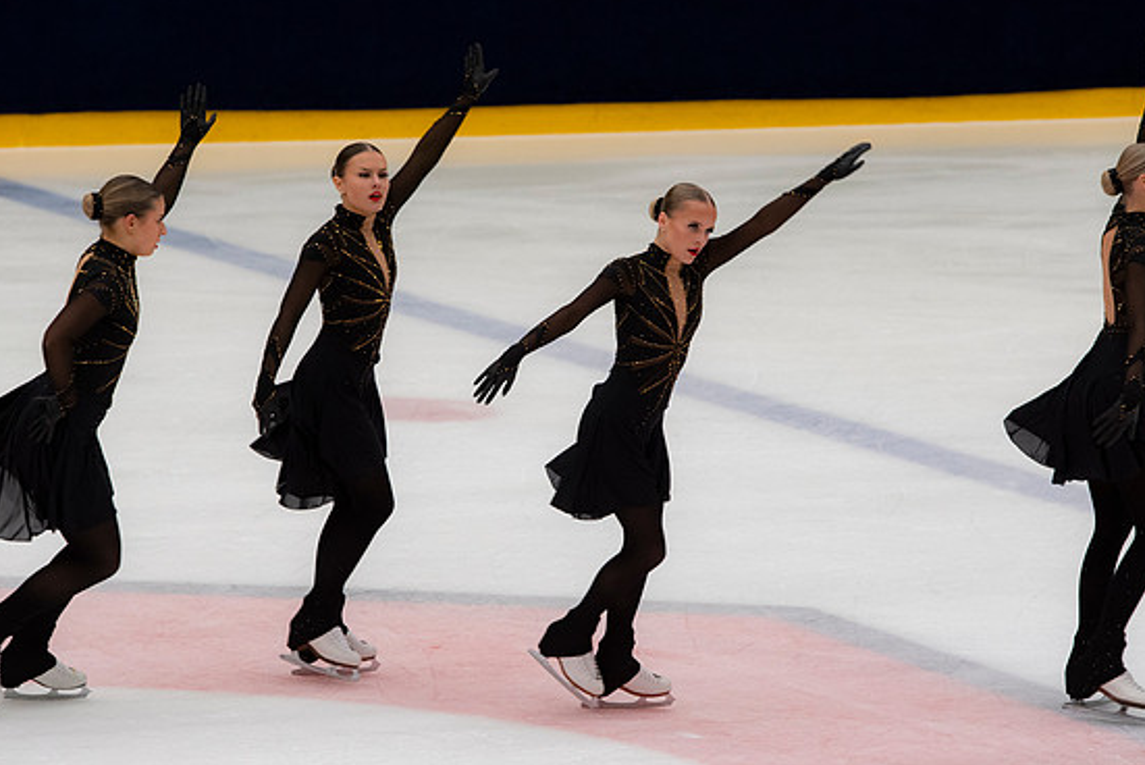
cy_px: 388
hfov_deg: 7.1
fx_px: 9292
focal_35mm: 292
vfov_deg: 4.7
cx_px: 576
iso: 1000
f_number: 5.6
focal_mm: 185
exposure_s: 1/320
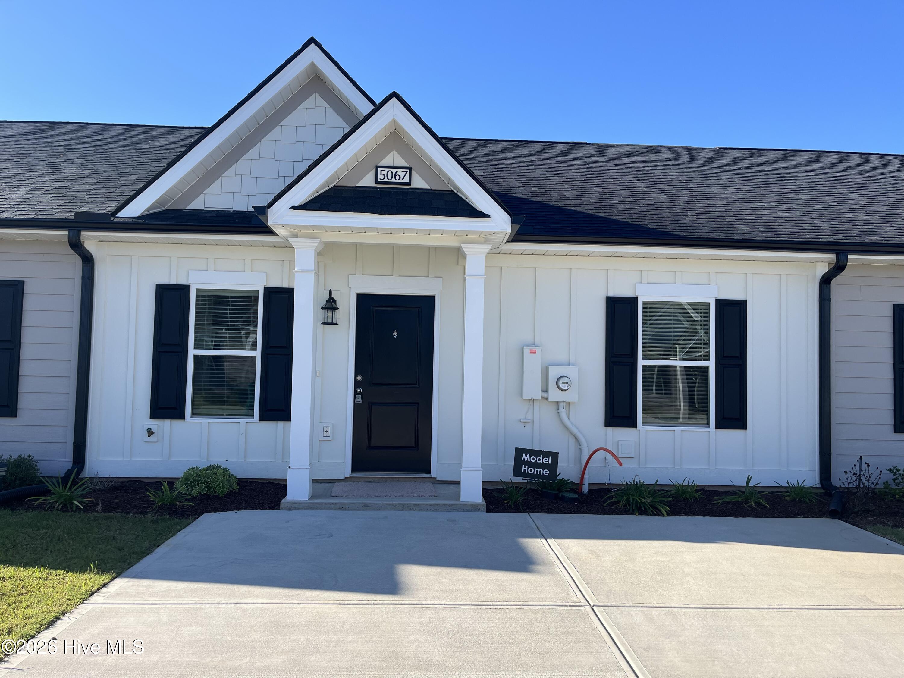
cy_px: 339
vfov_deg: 53.1
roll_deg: -1.4
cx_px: 452
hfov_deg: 67.3
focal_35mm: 26
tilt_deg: +3.4
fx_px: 679
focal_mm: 5.1
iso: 50
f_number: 1.6
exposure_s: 1/1890
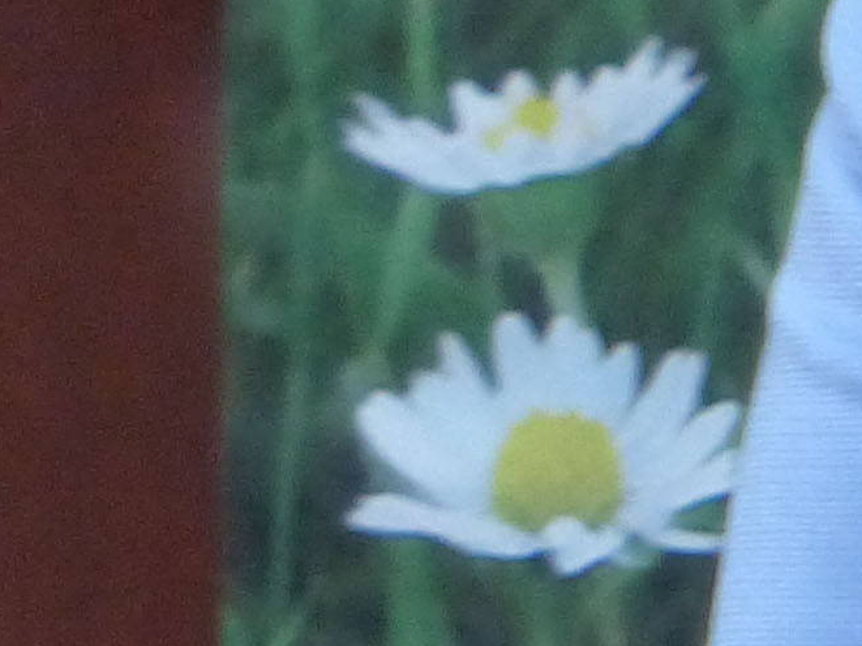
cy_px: -244
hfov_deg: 0.9
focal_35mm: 2216
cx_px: 1557
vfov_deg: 0.7
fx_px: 55152
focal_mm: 65.8
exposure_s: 1/40
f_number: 2.8
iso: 400
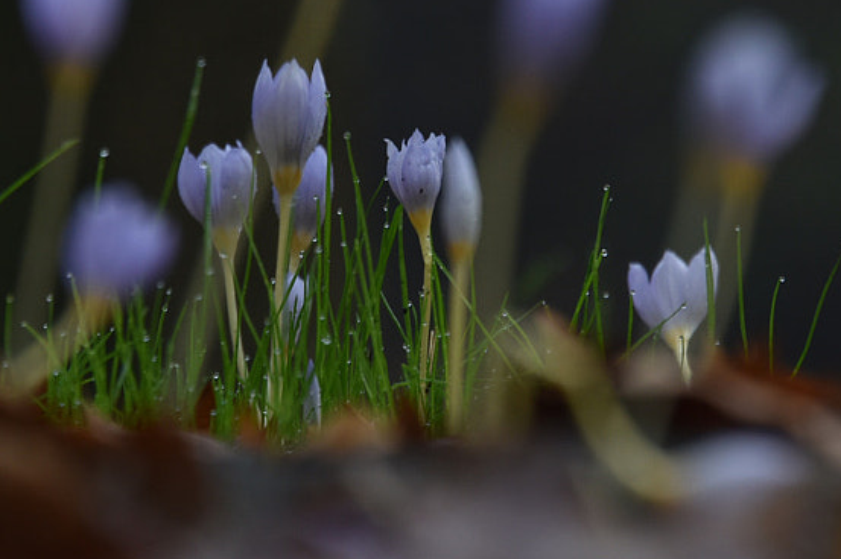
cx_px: 389
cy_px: 158
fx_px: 14195
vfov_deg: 2.3
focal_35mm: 608
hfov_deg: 3.4
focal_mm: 210
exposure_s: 1/60
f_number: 6.3
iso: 200
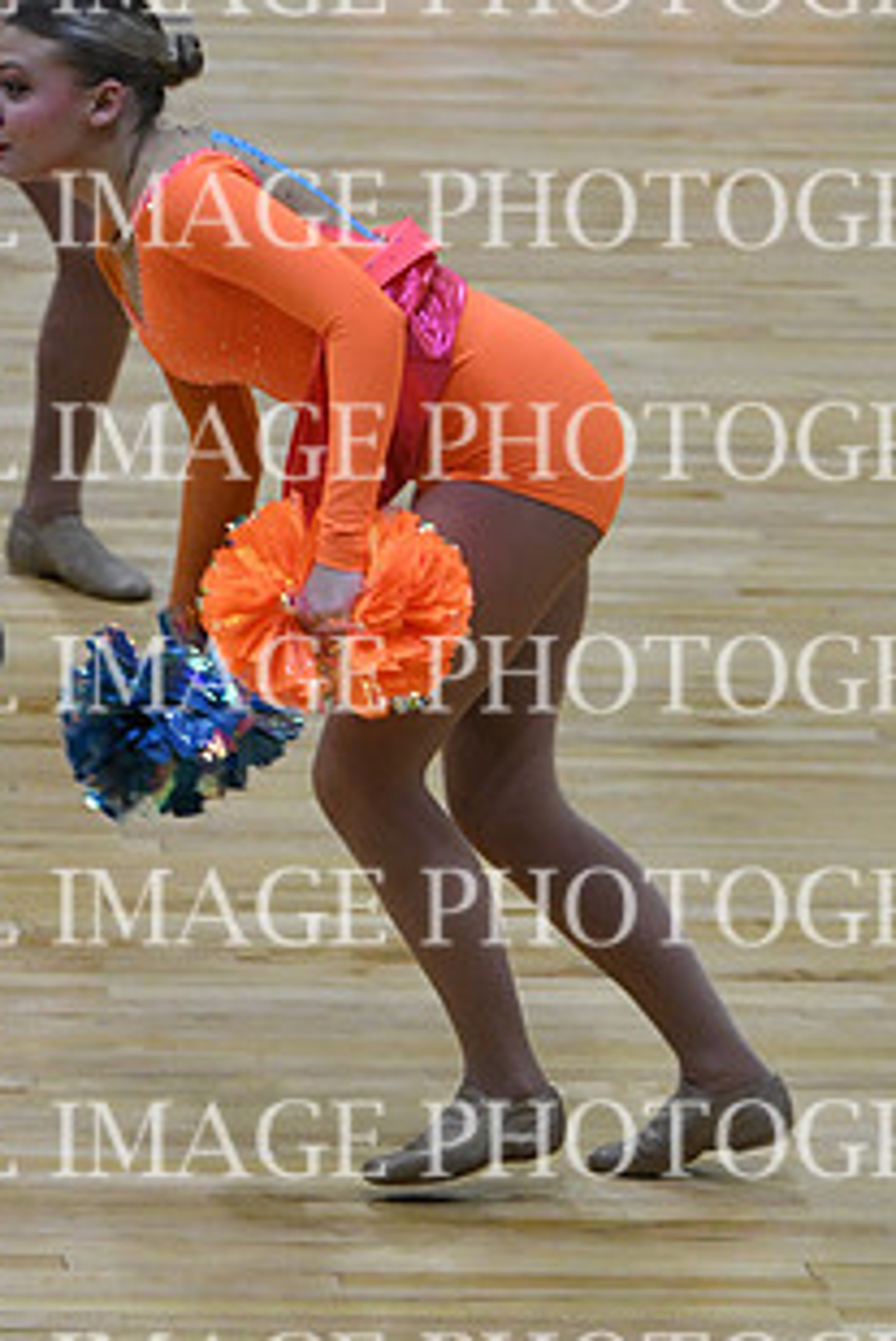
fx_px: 14095
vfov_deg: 5.4
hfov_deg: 3.6
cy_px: 558
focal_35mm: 378
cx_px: 392
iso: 4000
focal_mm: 135
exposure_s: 1/500
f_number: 4
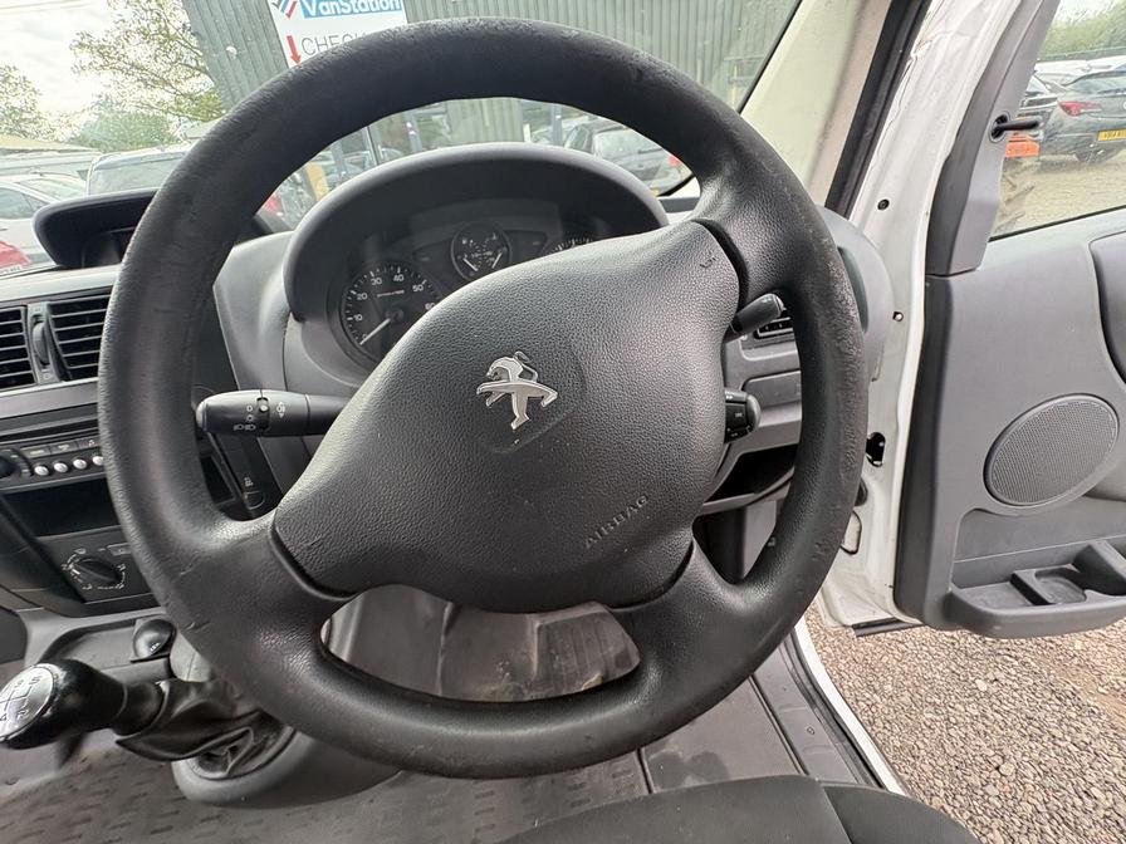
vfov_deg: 85.7
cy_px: 422
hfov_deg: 102.1
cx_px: 563
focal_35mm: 14
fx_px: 455
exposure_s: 1/109
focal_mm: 2.22
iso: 100
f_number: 2.2
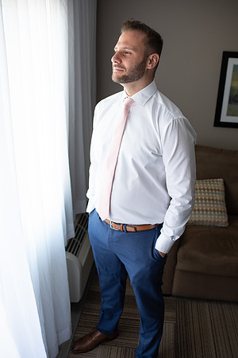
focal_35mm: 35
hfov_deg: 37.9
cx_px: 119
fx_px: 347
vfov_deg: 54.4
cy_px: 179
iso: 400
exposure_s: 1/160
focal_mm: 35
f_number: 2.8
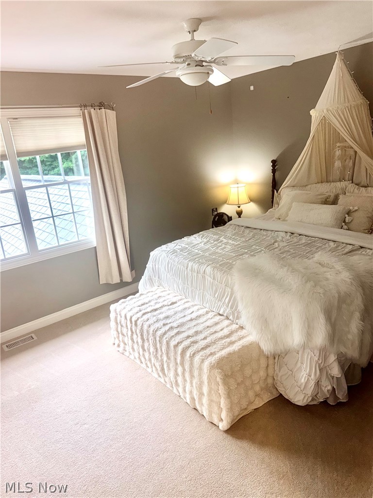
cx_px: 186
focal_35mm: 24
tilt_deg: -16.3
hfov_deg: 56.8
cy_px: 249
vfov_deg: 71.6
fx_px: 345
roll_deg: +5.3
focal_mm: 6.76
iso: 125
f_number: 1.78
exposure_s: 1/120
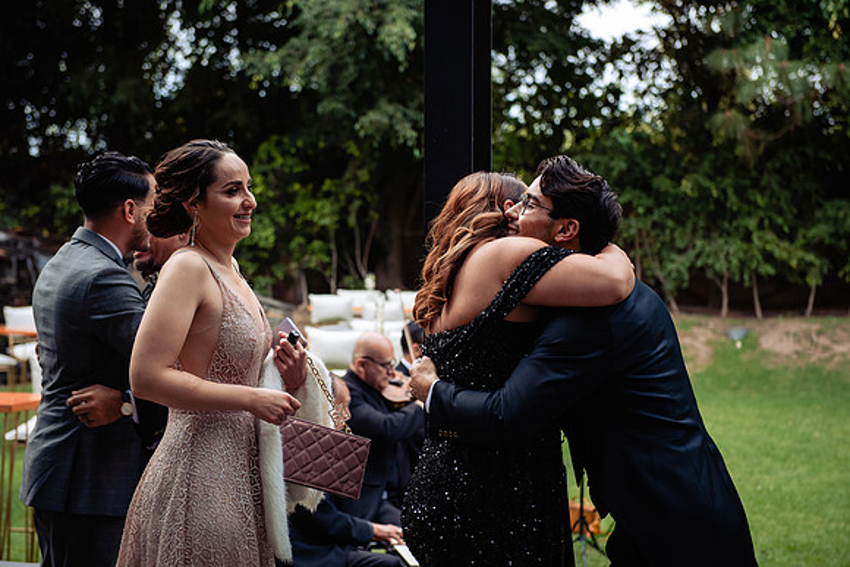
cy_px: 284
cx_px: 425
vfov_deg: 19.5
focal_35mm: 70
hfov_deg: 28.8
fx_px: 1653
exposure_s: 1/125
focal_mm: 70
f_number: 4
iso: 500
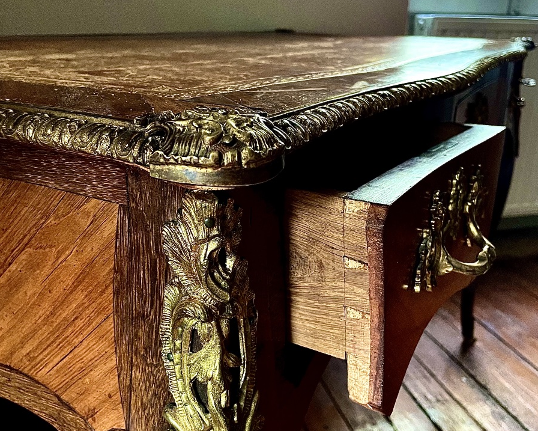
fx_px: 541
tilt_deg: -22.5
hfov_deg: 52.8
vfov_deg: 43.3
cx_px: 268
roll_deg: -0.3
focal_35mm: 34
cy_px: 240
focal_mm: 4.2
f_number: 1.6
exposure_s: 1/60
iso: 500
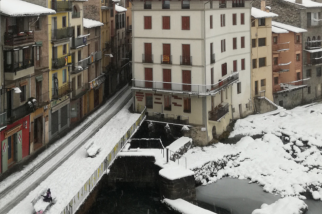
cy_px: 8
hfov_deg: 41.7
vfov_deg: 27.3
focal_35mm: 47
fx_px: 420
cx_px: 125
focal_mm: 3.79
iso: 50
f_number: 2
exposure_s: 1/208
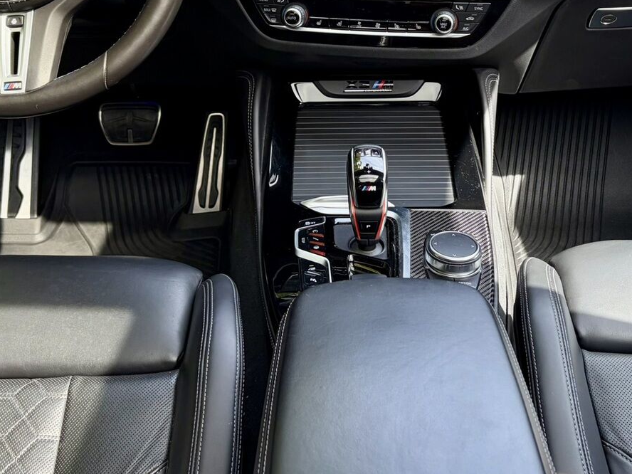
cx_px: 353
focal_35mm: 50
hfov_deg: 38.1
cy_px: 65
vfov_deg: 28.2
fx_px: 913
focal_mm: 5.96
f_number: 1.6
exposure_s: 1/244
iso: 80
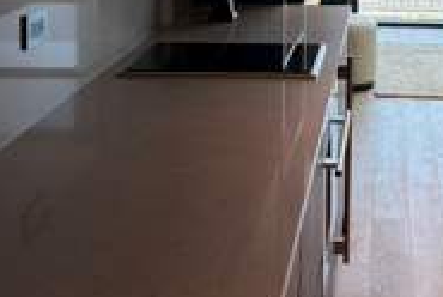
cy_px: -98
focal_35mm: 70
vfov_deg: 18.1
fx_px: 863
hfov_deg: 28.1
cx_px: 362
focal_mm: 5.96
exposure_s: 1/154
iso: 64
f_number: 1.6
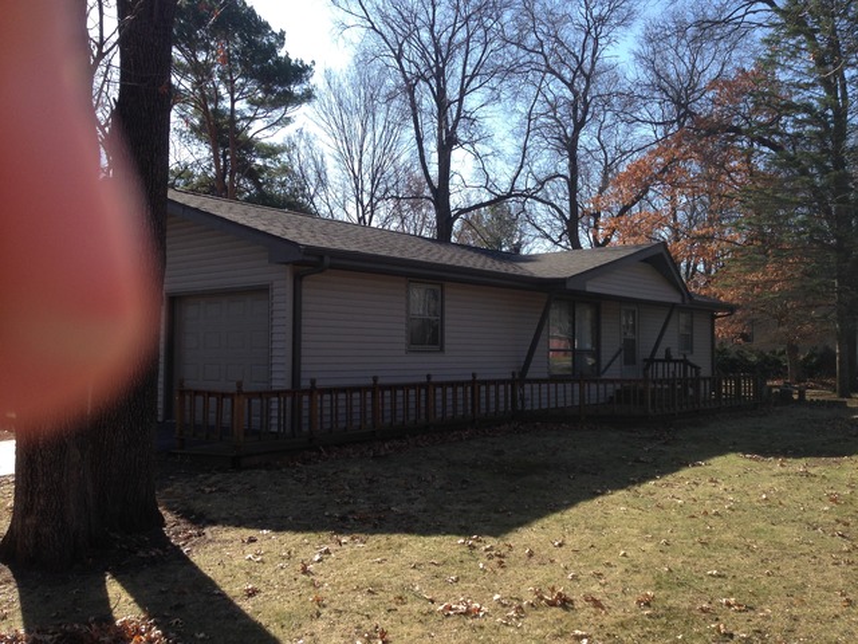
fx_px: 818
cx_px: 429
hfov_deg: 55.4
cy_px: 322
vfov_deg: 42.9
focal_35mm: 33
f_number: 2.4
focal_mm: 4.12
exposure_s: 1/775
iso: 50
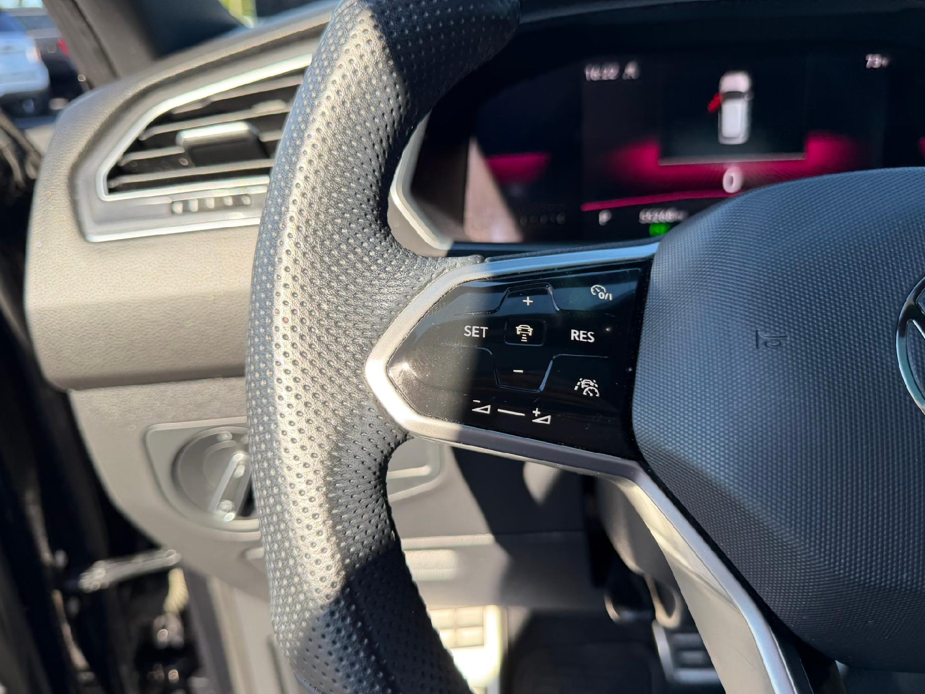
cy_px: 336
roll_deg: -1.3
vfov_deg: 54.9
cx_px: 481
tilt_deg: -24.0
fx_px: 668
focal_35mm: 25
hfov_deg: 69.4
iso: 80
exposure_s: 1/365
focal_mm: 6.76
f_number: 1.78
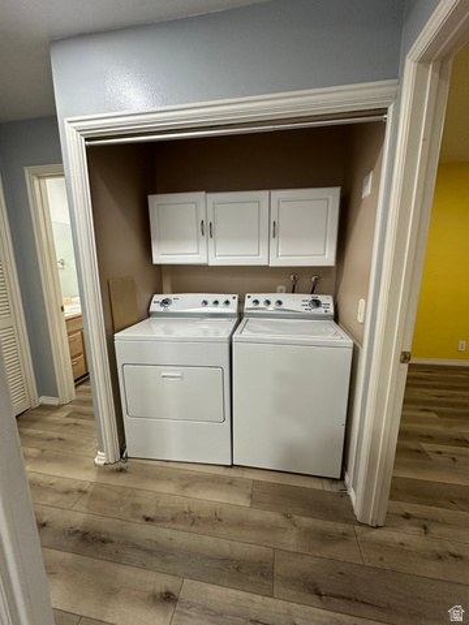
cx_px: 234
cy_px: 312
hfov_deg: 85.7
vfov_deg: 102.1
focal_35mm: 14
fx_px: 253
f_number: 2.2
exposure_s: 1/60
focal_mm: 2.22
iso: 200
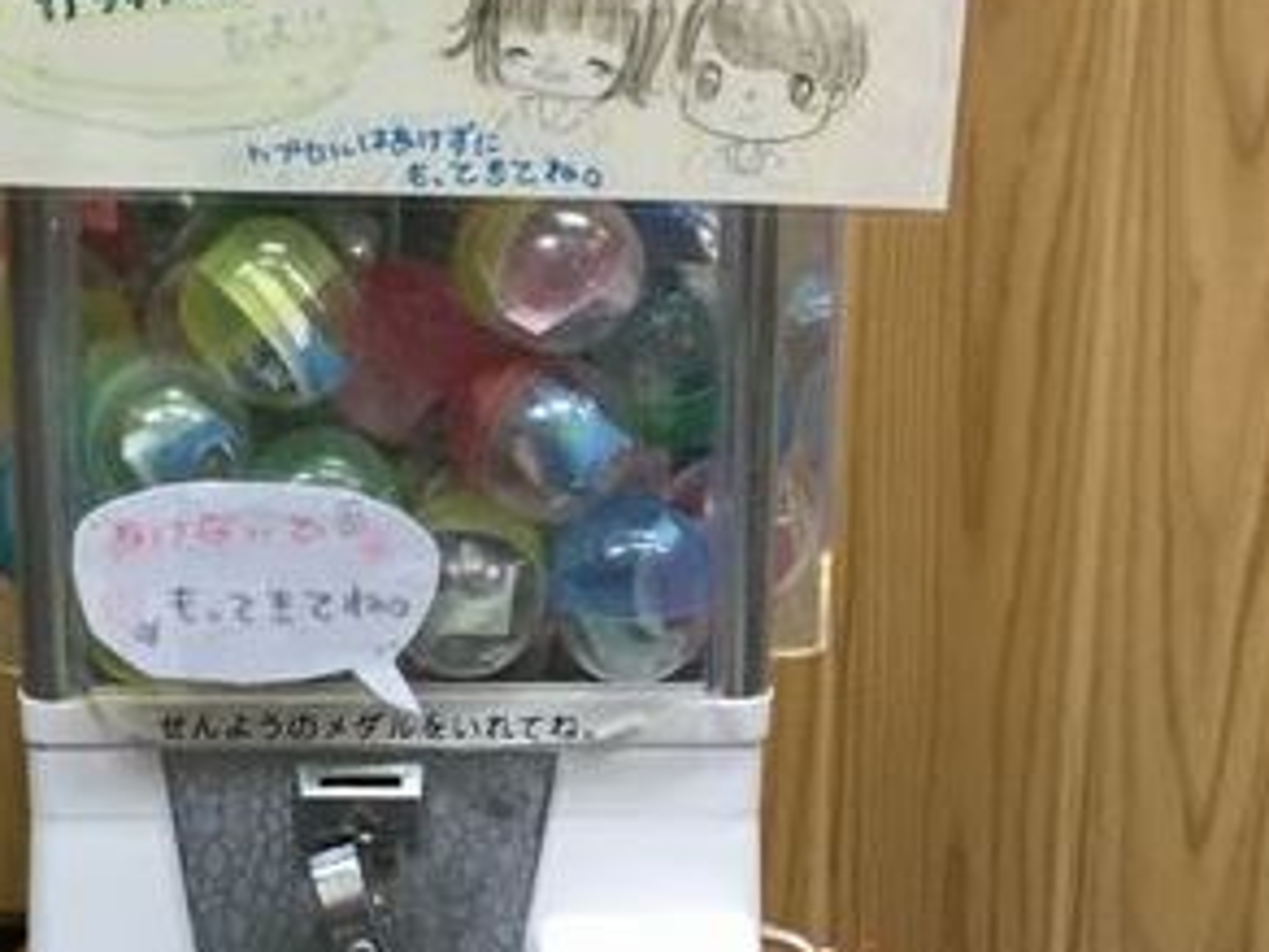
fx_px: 2383
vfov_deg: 22.5
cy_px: 311
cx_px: 439
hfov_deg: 29.6
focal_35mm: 65
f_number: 2.4
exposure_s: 1/30
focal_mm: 3.3
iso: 125
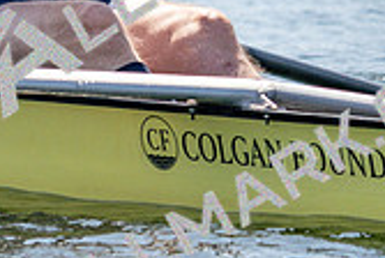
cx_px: -207
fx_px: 7435
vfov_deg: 2.0
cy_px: -100
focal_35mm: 694
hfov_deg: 3.0
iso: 400
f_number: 5.6
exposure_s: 1/2000
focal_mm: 200
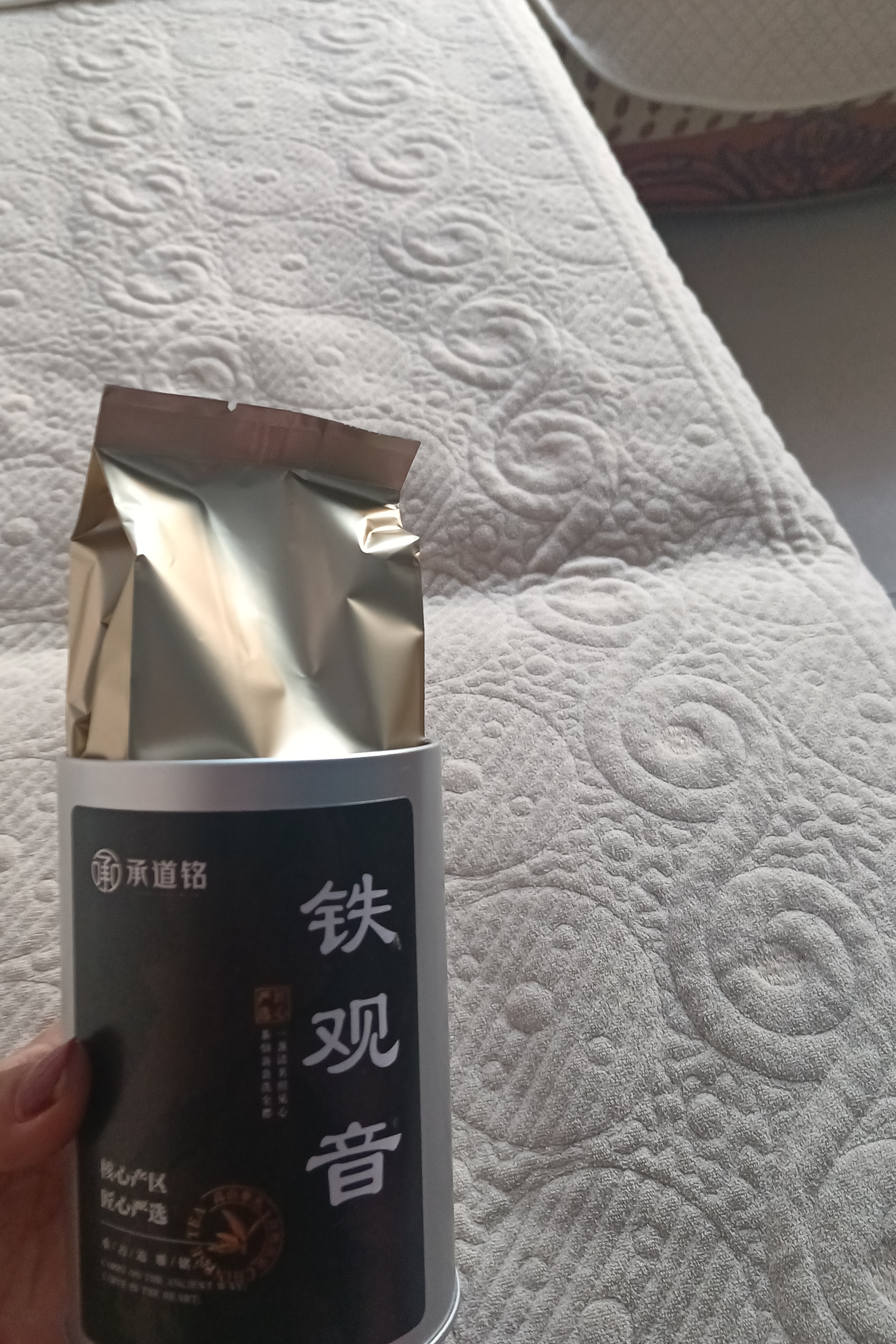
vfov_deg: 63.6
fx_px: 1082
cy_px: 654
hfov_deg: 44.9
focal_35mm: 29
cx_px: 394
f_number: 1.9
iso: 1427
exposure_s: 1/33.3
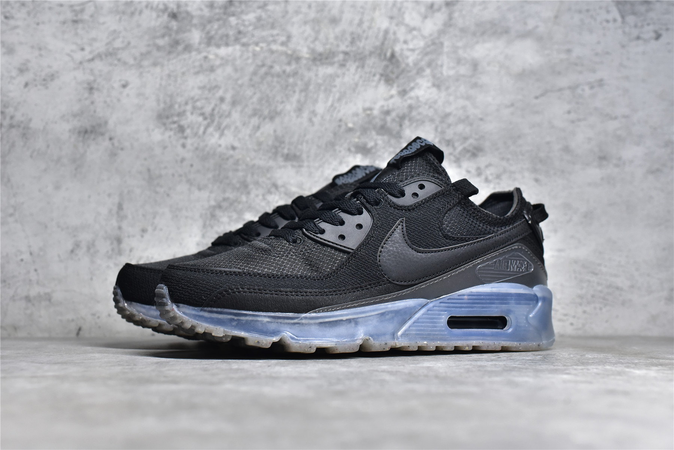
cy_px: 225
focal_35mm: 50
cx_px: 337
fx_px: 936
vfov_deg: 27.0
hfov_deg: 39.6
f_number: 7.1
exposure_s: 1/160
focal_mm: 50
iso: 1250
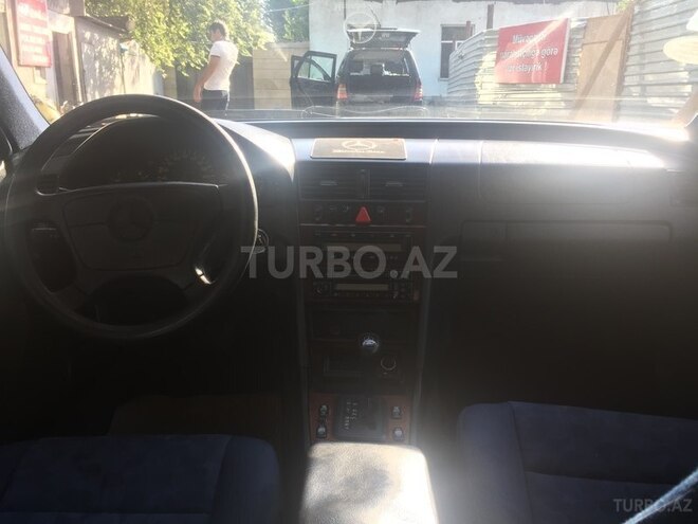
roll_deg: -2.0
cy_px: 262
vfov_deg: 48.2
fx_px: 585
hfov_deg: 61.7
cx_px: 349
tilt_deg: -12.9
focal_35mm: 29
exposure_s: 1/100
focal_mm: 4.15
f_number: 2.2
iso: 32
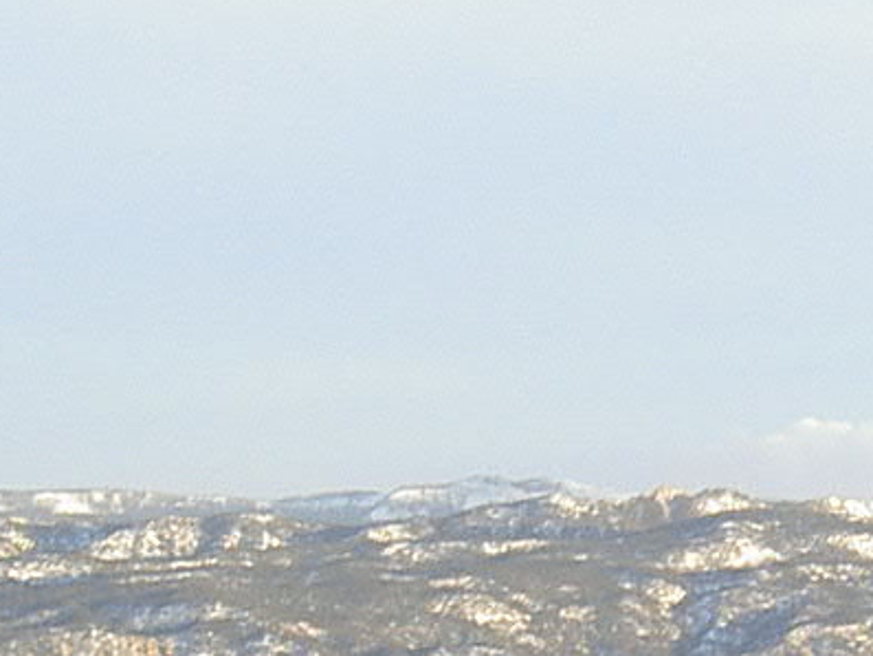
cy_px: 852
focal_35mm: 201
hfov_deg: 9.8
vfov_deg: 7.3
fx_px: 5071
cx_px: 917
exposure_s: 1/100
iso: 100
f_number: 4.7
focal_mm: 8
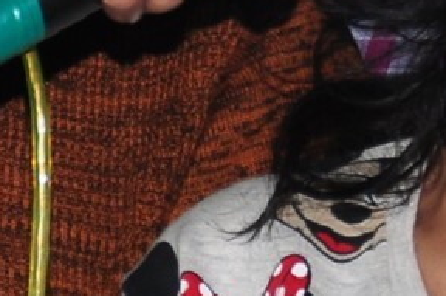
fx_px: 9016
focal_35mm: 729
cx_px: 355
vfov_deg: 1.9
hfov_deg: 2.8
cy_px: 77
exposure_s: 1/125
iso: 320
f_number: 5.3
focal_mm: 62
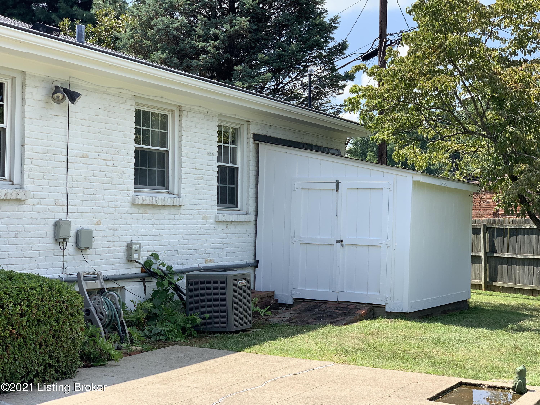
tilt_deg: +1.2
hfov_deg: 36.8
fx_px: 811
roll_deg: -0.5
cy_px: 202
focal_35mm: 52
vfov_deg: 28.0
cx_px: 270
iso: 16
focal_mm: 6
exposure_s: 1/457
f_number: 2.4
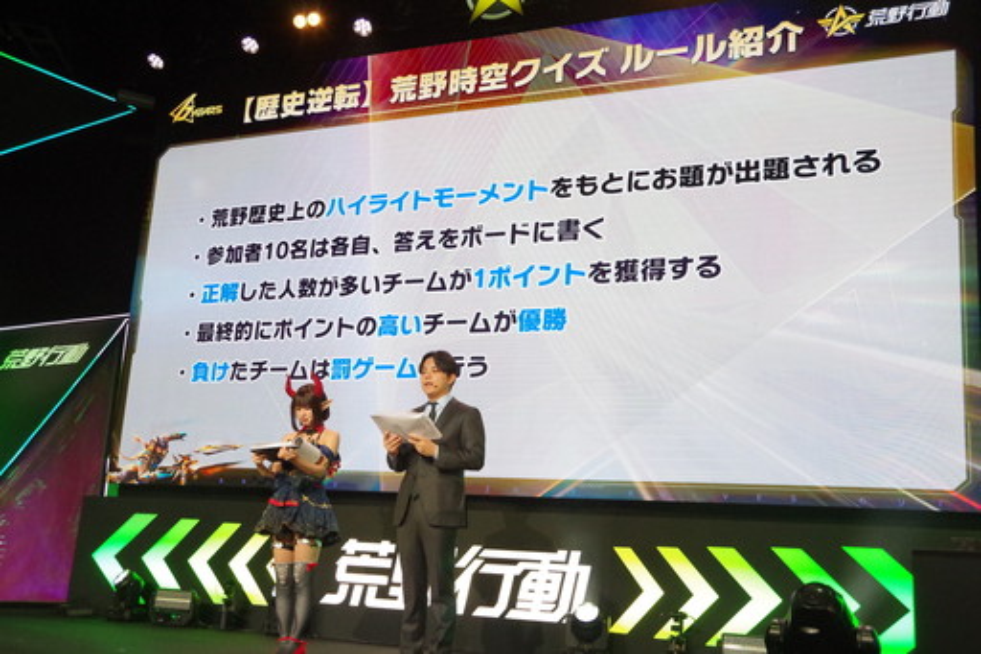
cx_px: 490
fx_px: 981
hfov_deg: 53.1
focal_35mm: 36
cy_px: 327
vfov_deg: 36.8
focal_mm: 24
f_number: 5.6
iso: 3200
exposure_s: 1/400
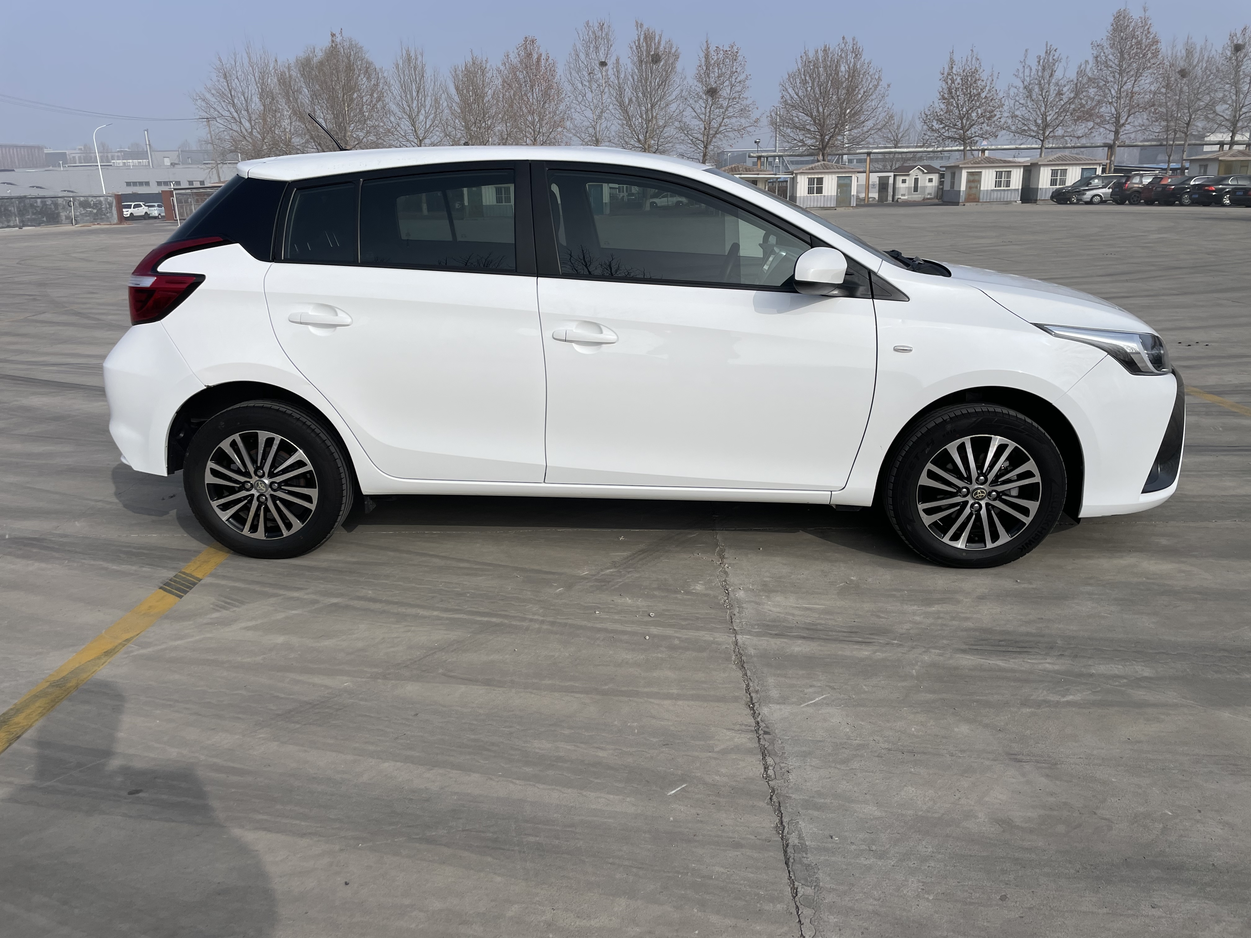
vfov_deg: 53.1
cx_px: 626
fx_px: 940
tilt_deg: -16.0
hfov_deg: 67.3
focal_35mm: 26
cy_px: 469
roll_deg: +2.0
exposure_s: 1/5556
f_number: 1.6
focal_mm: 4.2
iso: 32
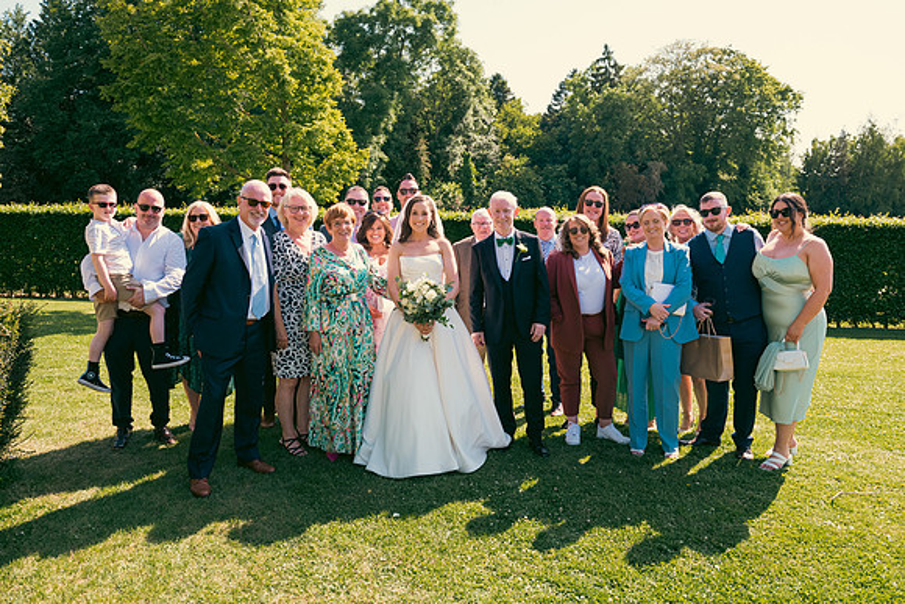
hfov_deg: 67.4
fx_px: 679
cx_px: 452
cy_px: 302
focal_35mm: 27
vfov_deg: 48.0
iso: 200
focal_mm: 27
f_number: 5.6
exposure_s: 1/400
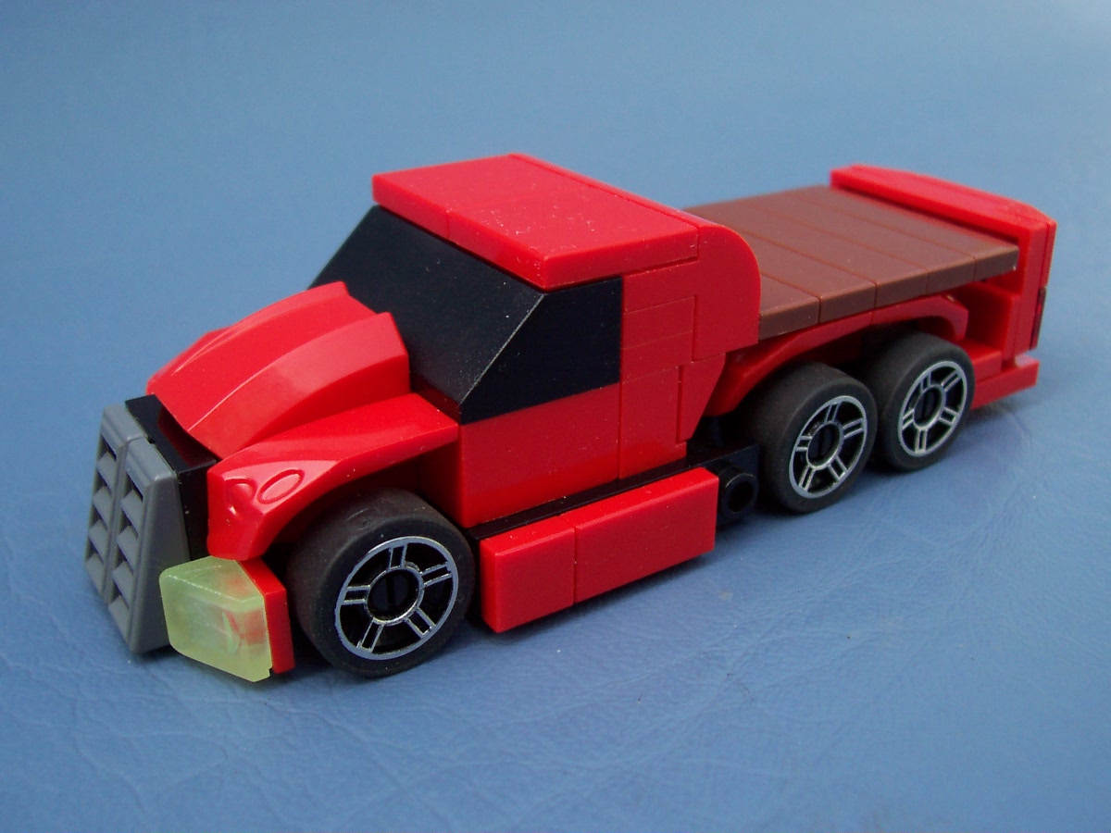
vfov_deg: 38.7
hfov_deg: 50.1
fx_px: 1188
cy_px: 416
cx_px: 556
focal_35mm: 37
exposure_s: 1/350
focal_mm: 5.6
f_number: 2.8
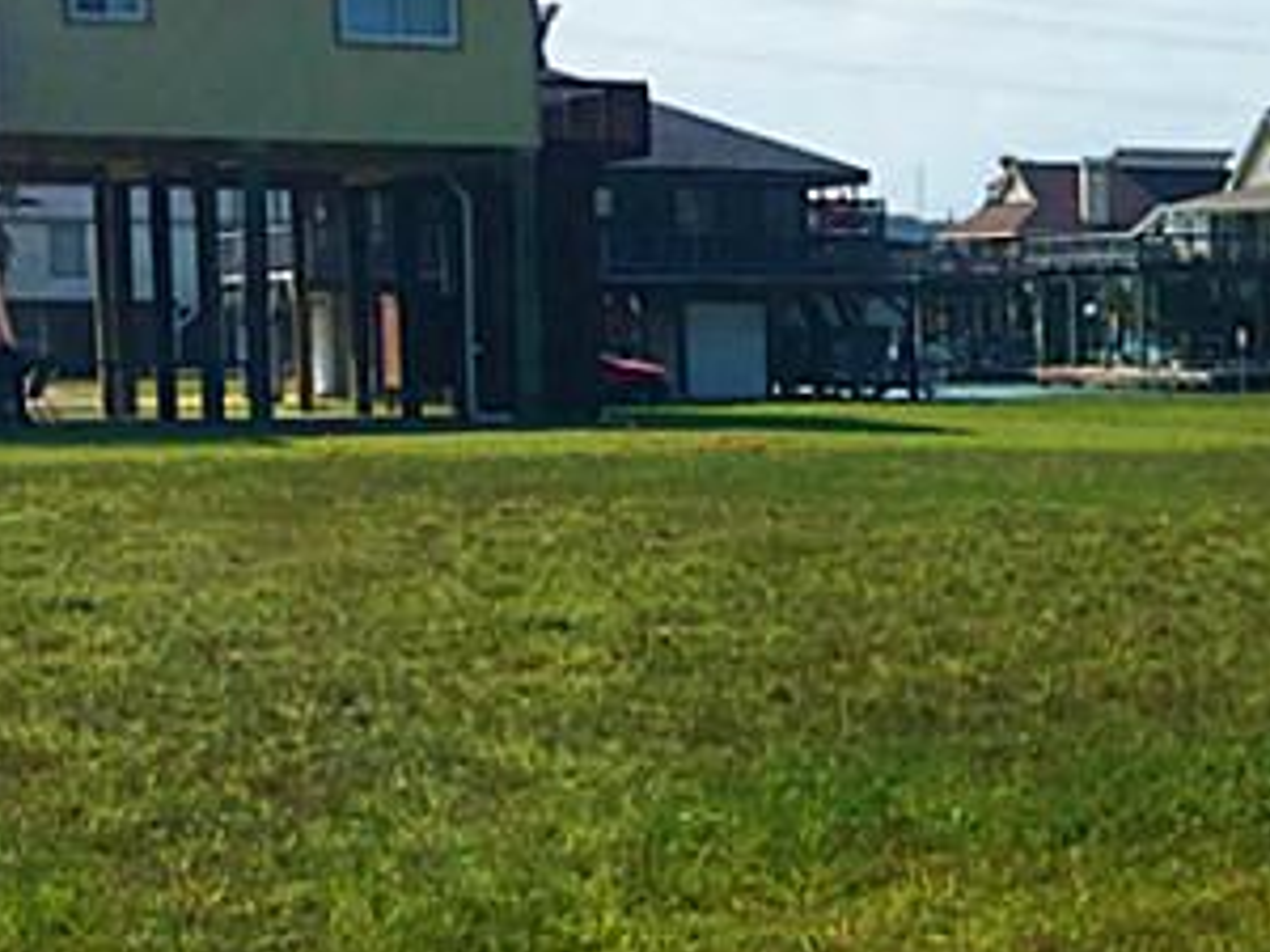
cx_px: 1647
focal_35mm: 99
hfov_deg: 18.5
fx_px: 3632
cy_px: 664
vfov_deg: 14.9
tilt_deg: -4.3
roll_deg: +0.1
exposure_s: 1/3077
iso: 25
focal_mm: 4.15
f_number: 2.2
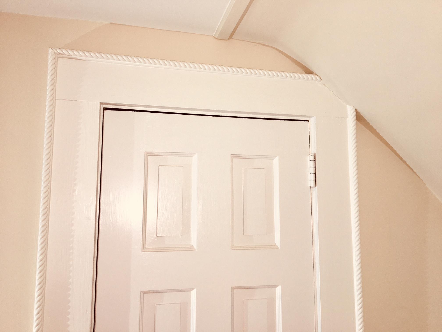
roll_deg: +0.6
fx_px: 370
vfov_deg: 48.2
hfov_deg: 61.7
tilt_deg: +6.7
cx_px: 221
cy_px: 166
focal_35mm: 29
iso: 32
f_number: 2.2
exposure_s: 1/30
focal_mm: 4.15
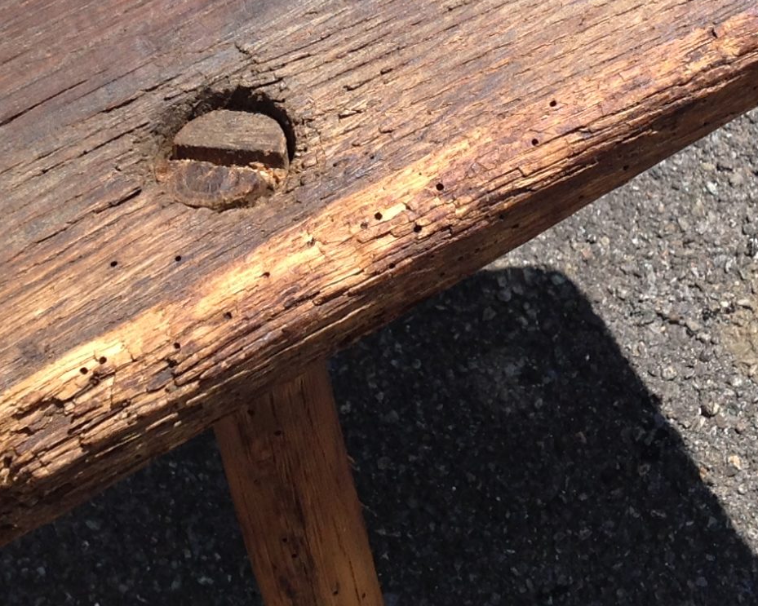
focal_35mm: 94
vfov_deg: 16.0
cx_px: 508
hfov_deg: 20.3
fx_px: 2109
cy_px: -23
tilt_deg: -52.5
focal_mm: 4.28
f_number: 2.4
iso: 50
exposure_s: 1/1209
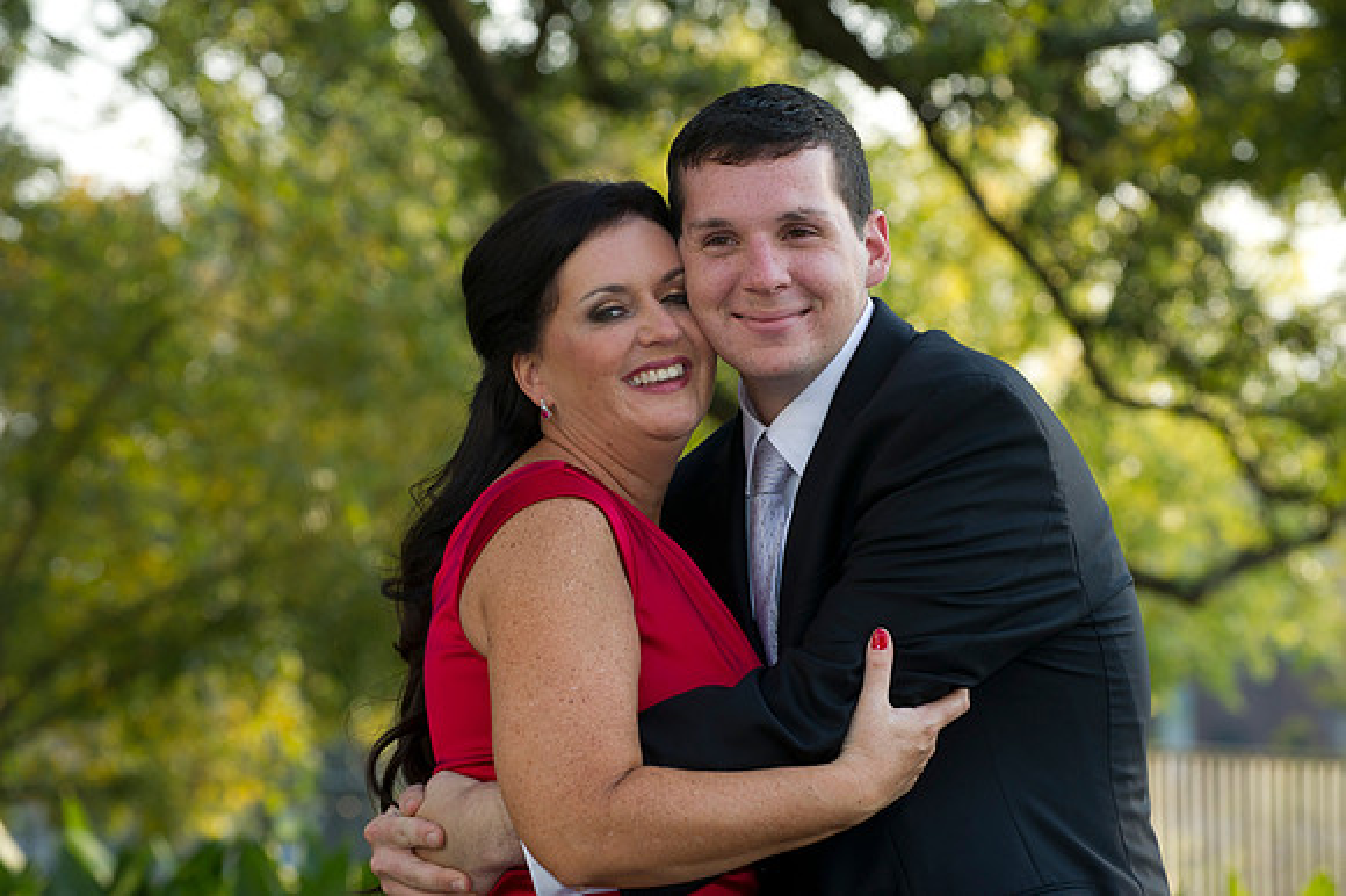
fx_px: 5792
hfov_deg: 13.3
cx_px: 673
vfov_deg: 8.8
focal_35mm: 155
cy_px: 448
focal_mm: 155
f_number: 5.6
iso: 320
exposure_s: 1/125
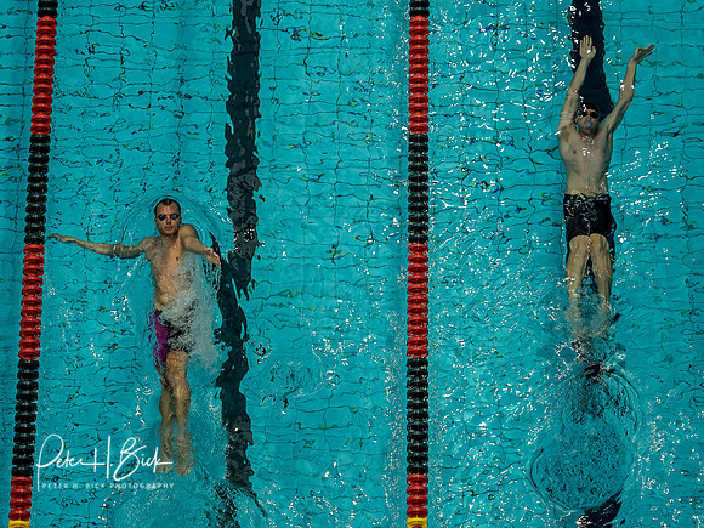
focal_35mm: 186
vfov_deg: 8.0
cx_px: 399
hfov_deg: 10.6
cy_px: 244
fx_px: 3786
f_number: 2.8
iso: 1000
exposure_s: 1/1000
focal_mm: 67
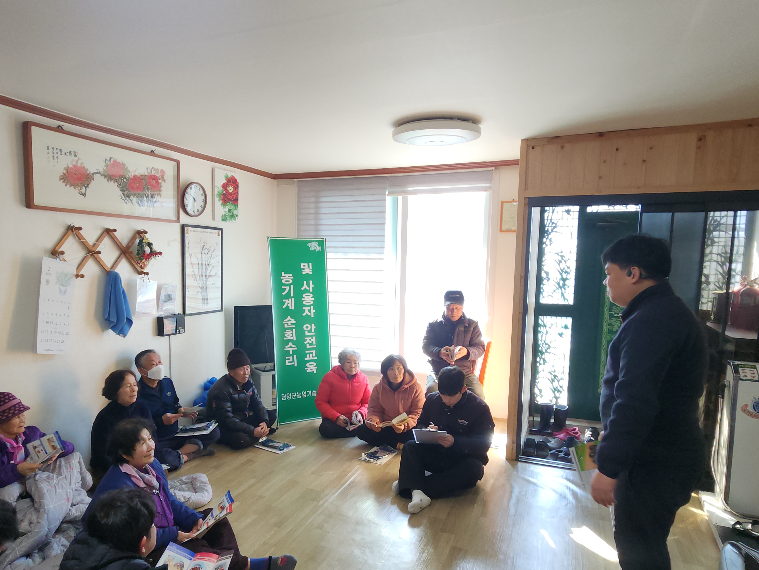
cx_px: 340
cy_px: 315
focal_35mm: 15
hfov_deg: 97.8
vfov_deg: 81.5
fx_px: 329
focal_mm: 2.2
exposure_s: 1/60
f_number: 2.2
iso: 100
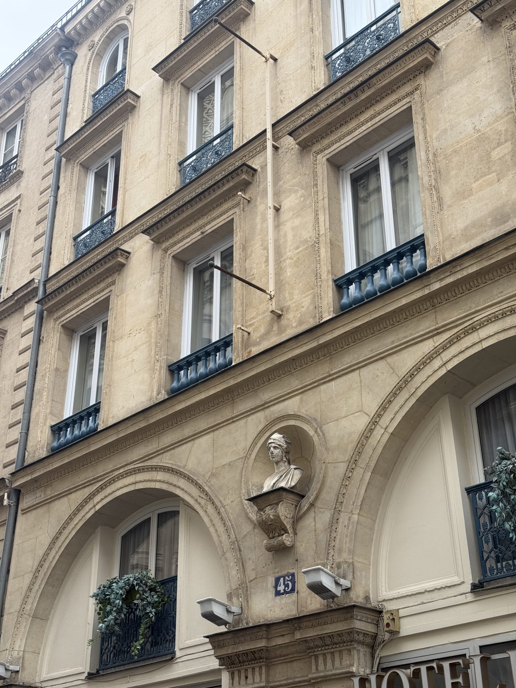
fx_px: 954
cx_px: 258
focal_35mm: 48
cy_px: 344
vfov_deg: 39.7
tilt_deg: +29.7
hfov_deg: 30.3
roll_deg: -1.0
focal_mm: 6.76
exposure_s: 1/444
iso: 64
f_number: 1.78
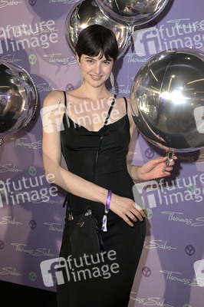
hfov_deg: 41.0
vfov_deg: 58.8
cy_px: 154
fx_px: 272
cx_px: 102
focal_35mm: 32
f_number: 5.6
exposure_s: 1/160
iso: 1000
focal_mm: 32
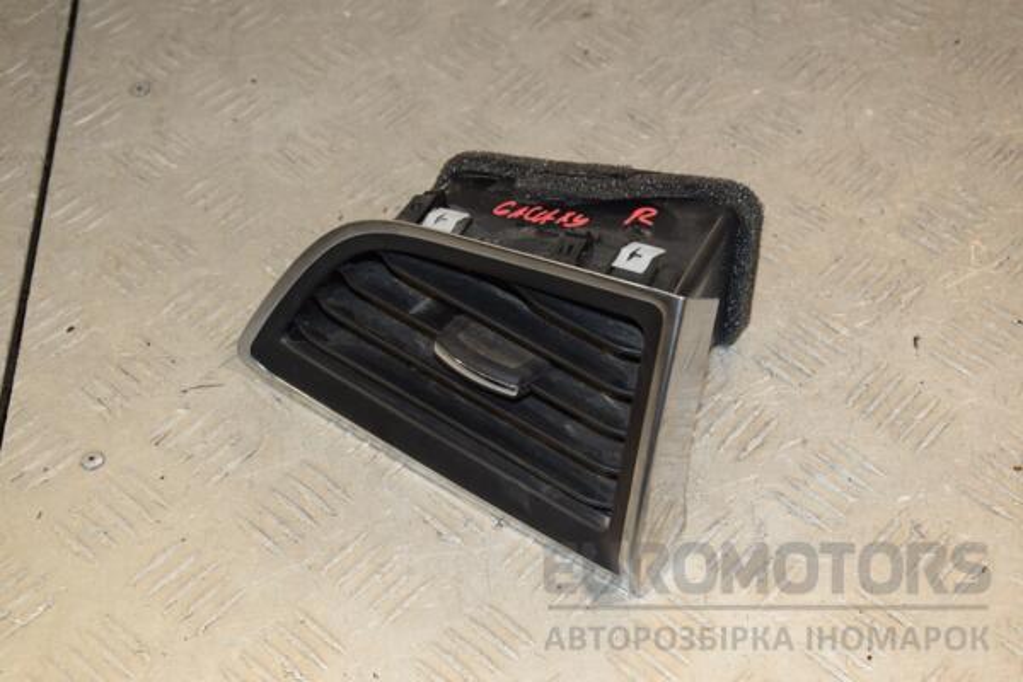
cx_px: 512
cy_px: 341
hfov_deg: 29.9
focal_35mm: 68
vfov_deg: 20.2
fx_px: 1918
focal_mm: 45
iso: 800
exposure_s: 1/200
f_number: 7.1
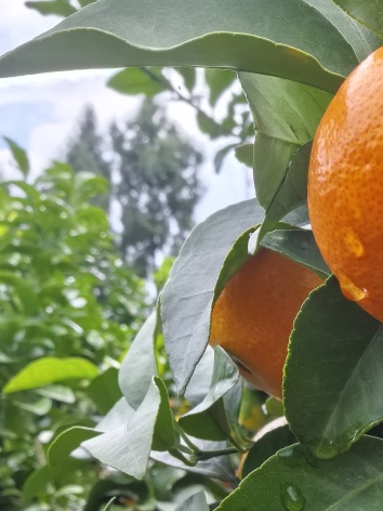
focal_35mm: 61
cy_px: 480
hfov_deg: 22.8
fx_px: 900
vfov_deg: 30.0
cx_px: 404
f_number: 4
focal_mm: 5.75
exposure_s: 1/692
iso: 160
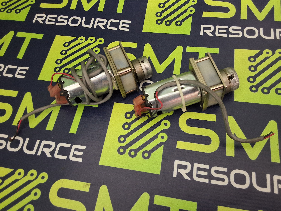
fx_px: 227
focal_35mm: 28
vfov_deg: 49.7
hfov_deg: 63.4
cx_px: 140
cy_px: 106
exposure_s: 1/20
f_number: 1.9
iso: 320
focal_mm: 2.91
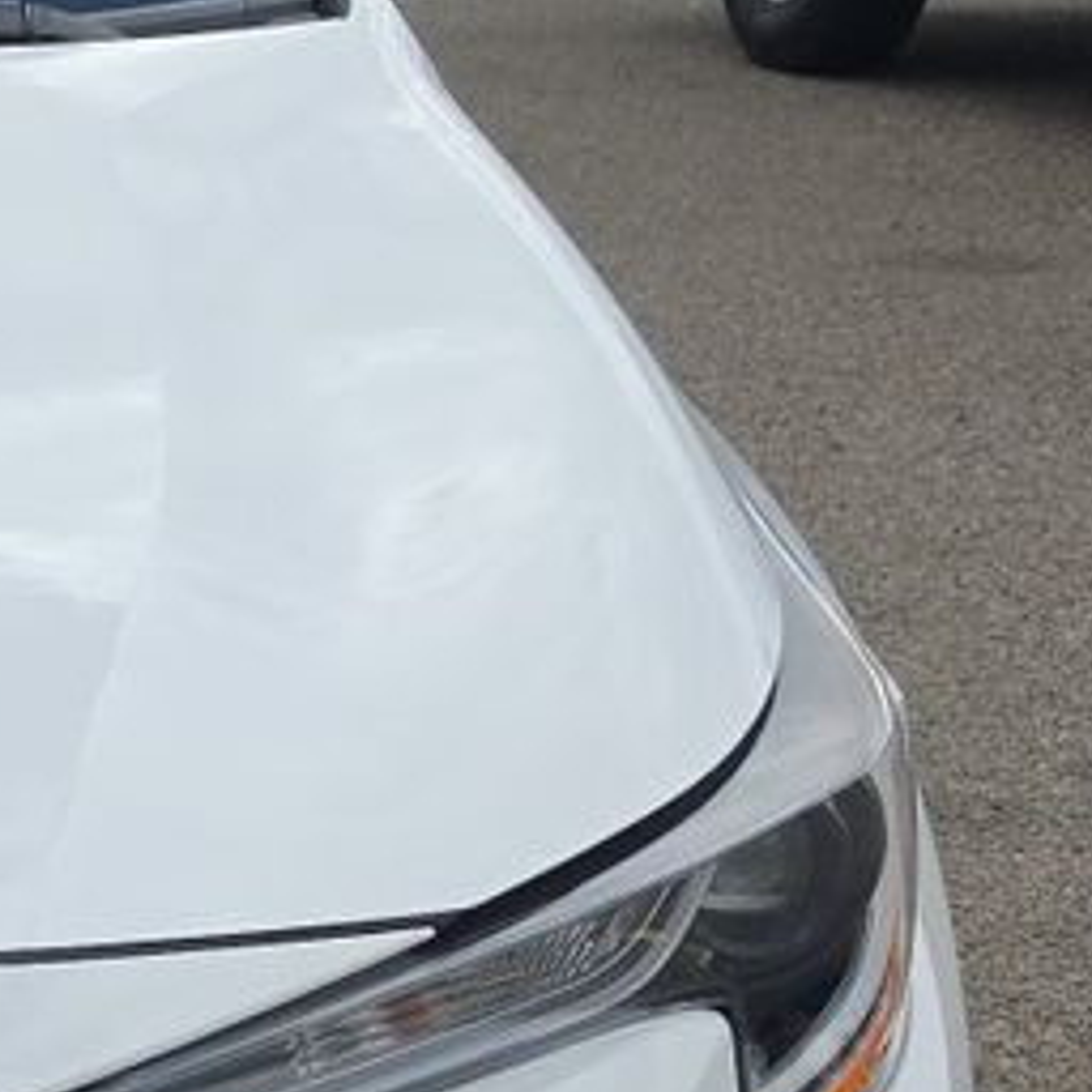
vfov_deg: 13.6
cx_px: -751
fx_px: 4533
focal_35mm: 127
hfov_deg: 12.7
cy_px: 977
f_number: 1.4
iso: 64
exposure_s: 1/5775
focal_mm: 6.5
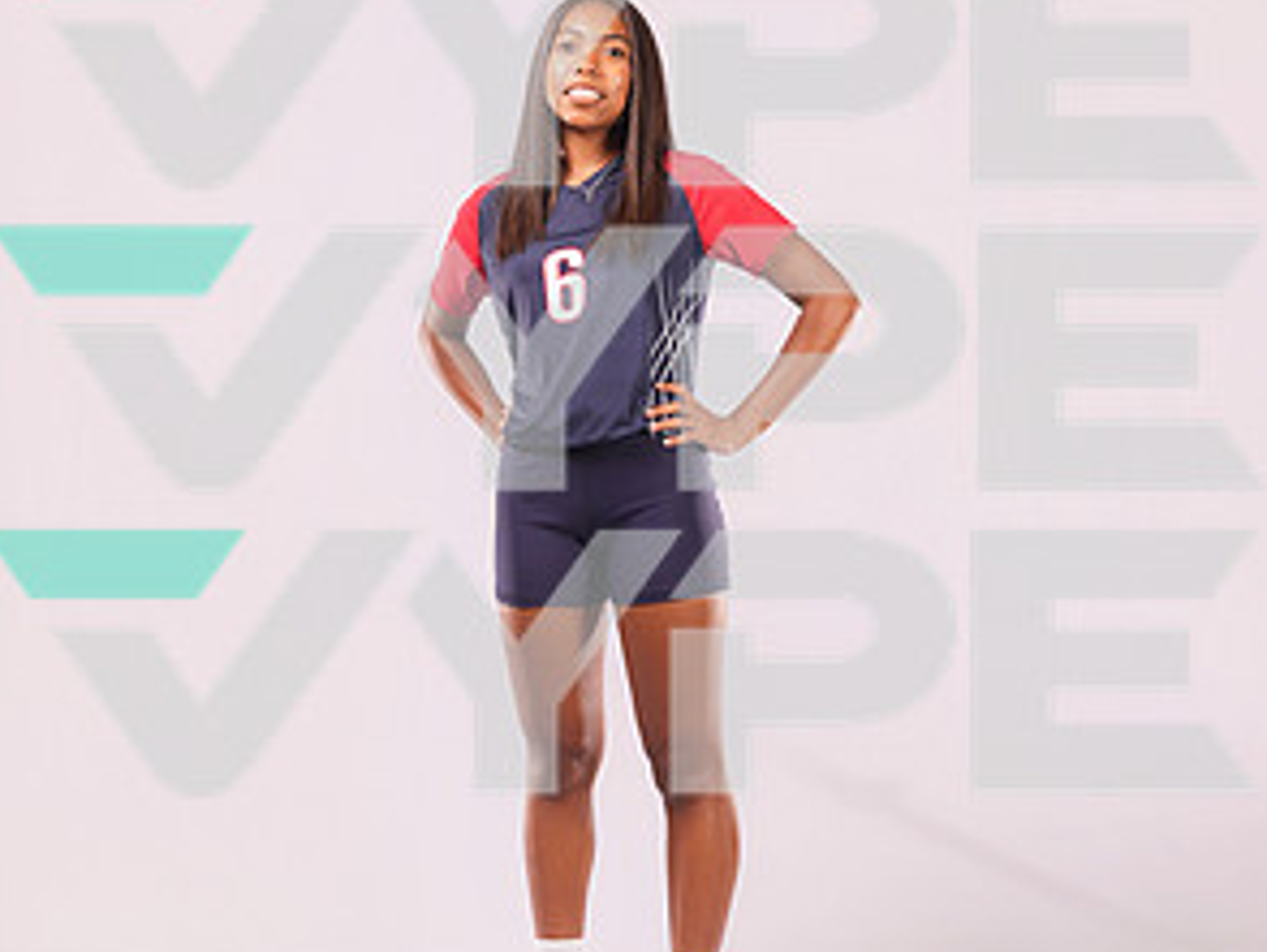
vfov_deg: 29.0
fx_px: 1832
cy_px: 362
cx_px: 629
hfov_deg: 38.2
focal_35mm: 50
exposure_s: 1/100
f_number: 6.3
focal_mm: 34
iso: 200
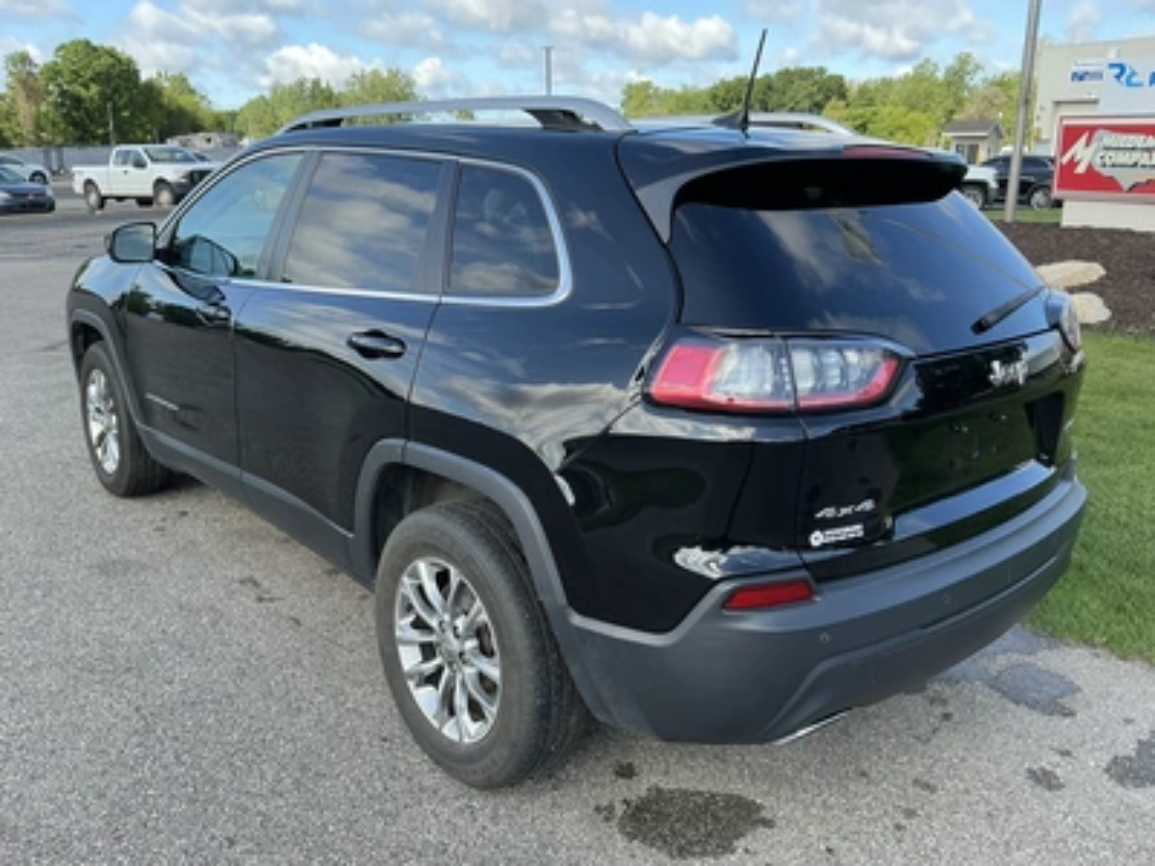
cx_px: 578
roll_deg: +0.5
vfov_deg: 49.7
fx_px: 934
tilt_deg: -14.1
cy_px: 433
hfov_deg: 63.4
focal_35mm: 28
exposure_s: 1/344
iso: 25
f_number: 1.8
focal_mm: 3
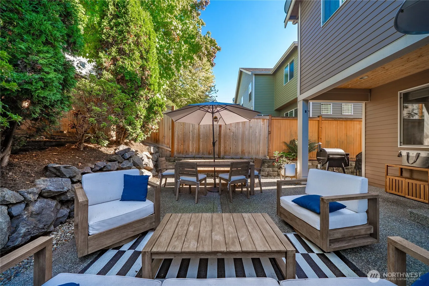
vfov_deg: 90.1
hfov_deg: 112.6
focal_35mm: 12
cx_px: 214
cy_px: 143
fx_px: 143
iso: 80
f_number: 7.1
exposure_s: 1/30
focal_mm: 12
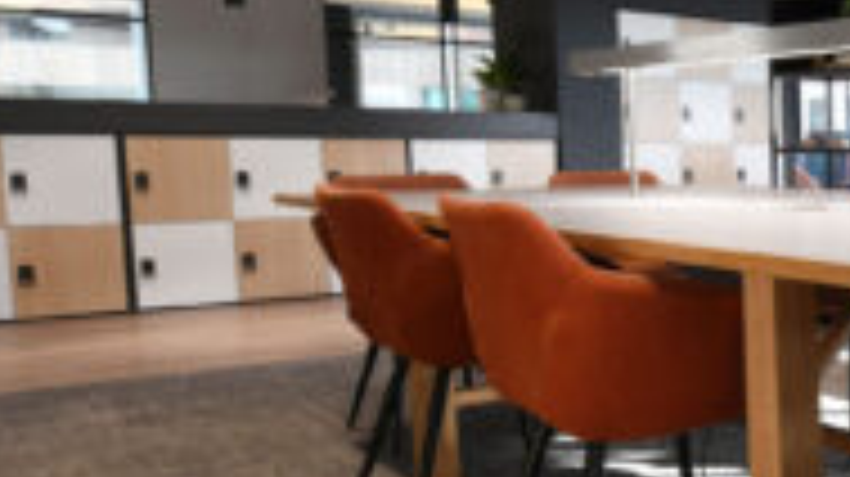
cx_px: 953
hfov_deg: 35.9
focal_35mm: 48
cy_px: 320
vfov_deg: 24.7
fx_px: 1081
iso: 500
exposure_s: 1/25
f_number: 8
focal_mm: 18
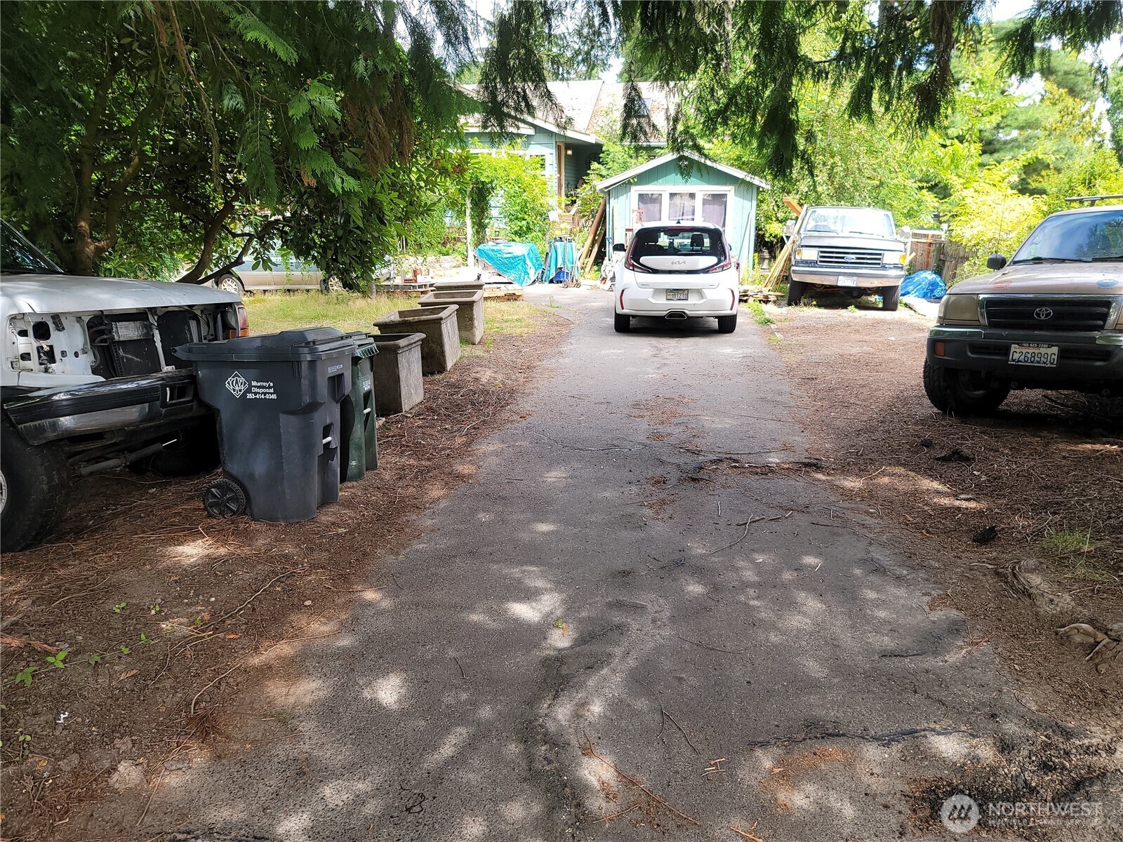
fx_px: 811
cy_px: 421
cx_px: 562
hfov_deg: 69.4
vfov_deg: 54.9
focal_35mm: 25
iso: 20
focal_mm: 7
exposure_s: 1/140
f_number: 1.8
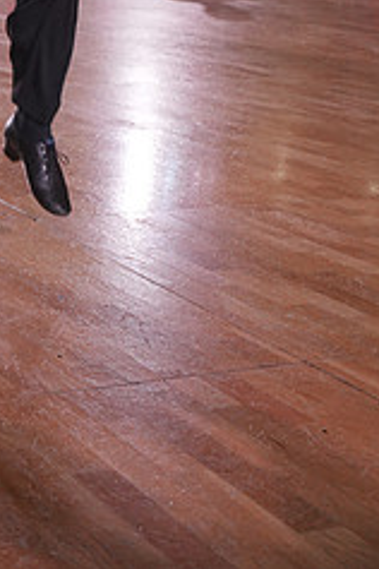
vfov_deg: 21.4
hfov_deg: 15.0
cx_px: -73
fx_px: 1390
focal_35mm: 88
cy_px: -122
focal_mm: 36
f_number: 4
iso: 1250
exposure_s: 1/500
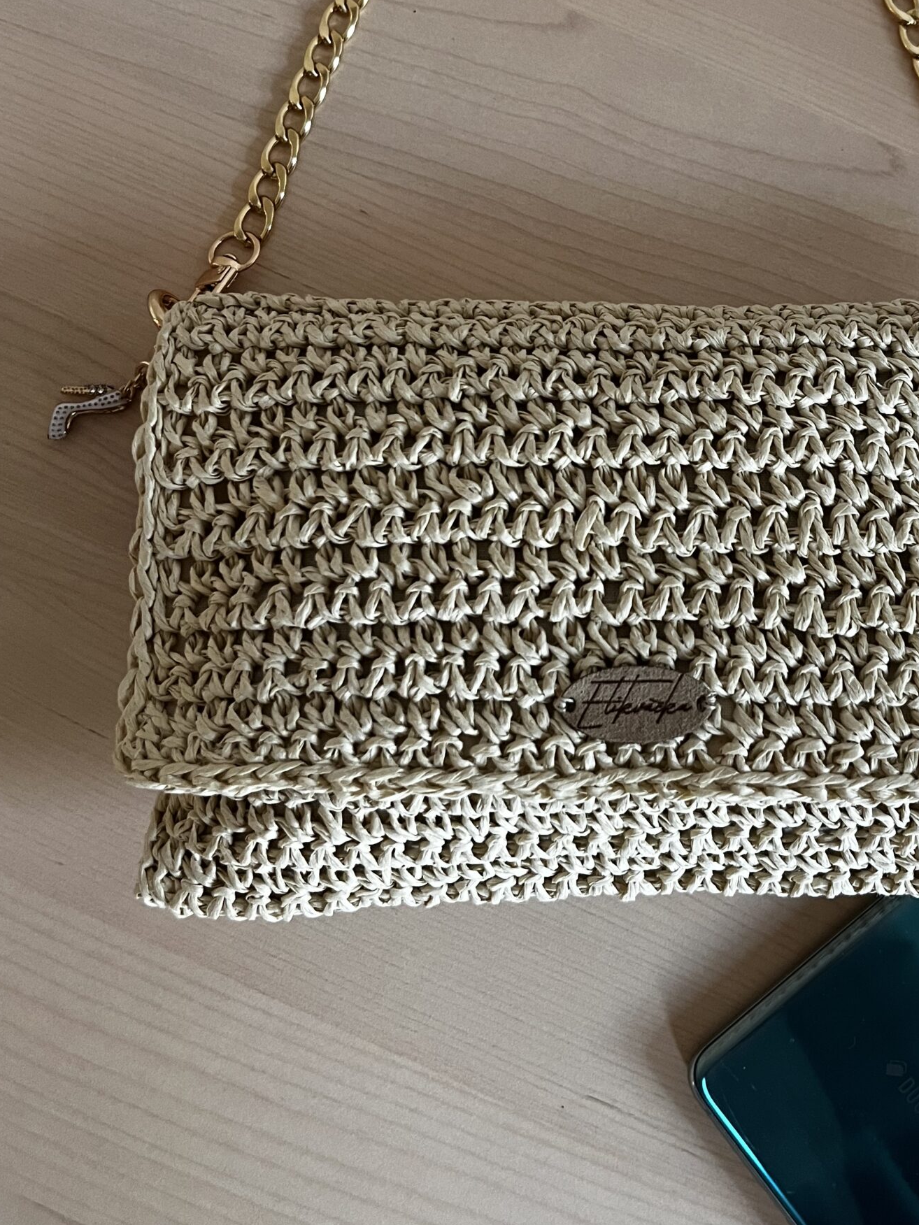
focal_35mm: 38
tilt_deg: -82.6
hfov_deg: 37.1
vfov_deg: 48.1
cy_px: 406
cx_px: 653
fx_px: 1345
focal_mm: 5.1
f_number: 1.6
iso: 320
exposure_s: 1/60
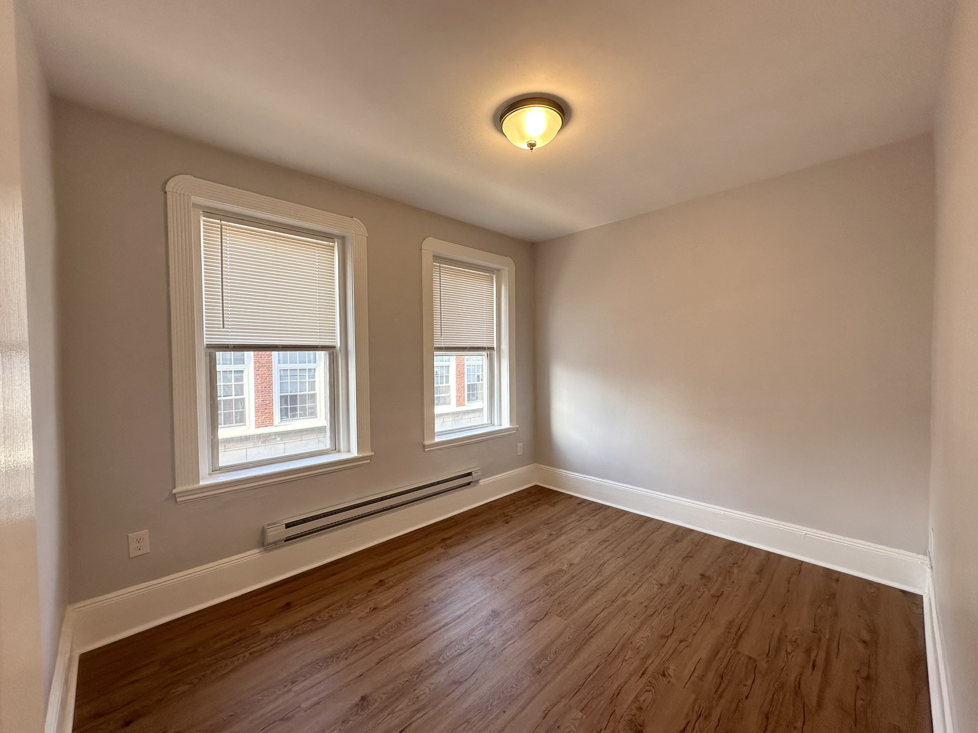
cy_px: 366
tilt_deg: -1.6
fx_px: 396
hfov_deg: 102.1
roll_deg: +0.3
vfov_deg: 85.7
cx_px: 489
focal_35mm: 14
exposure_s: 1/120
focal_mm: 2.22
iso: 80
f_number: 2.2
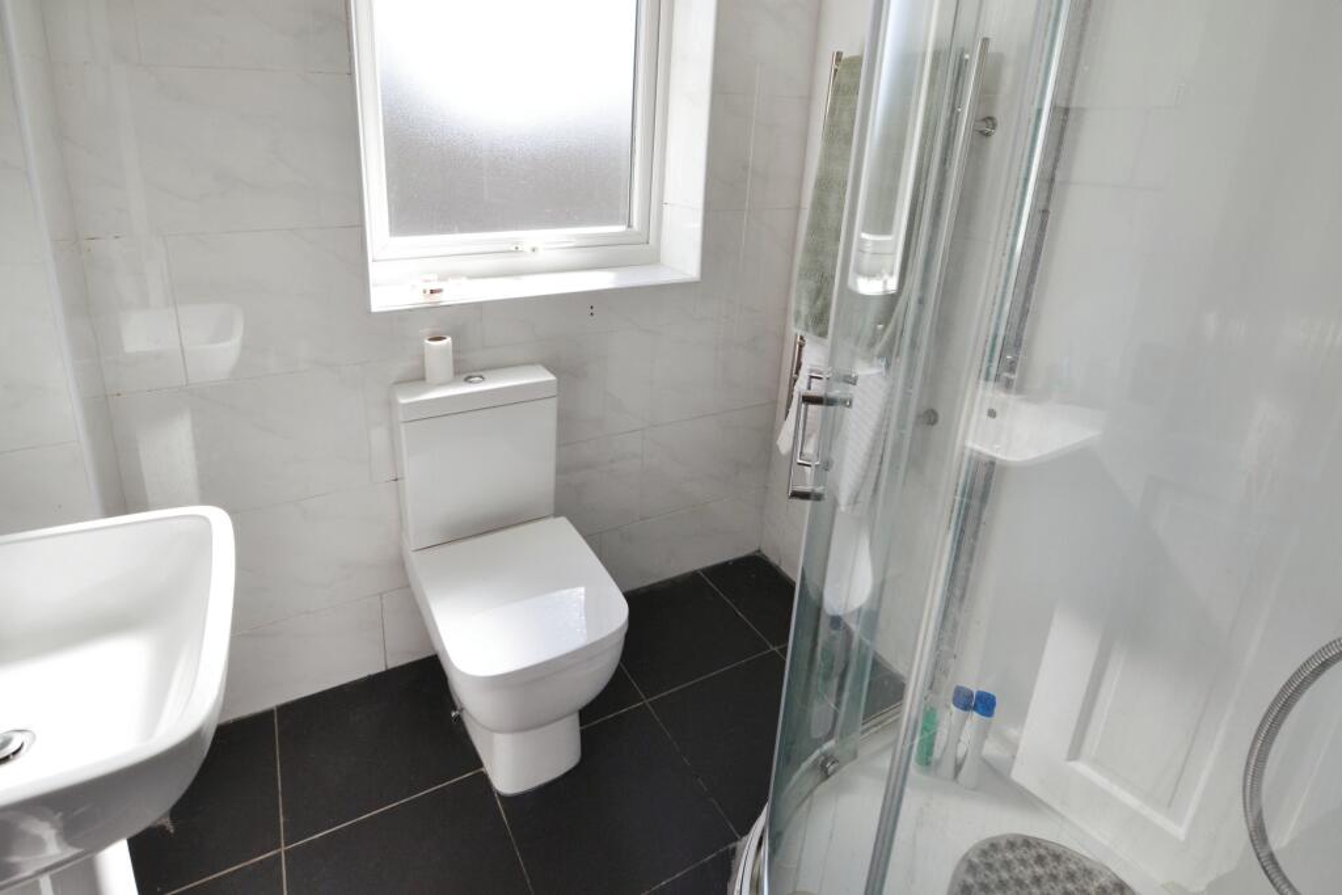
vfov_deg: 72.1
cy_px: 448
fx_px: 615
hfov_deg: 95.0
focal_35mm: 16
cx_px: 671
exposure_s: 1/125
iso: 180
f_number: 5.6
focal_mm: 11
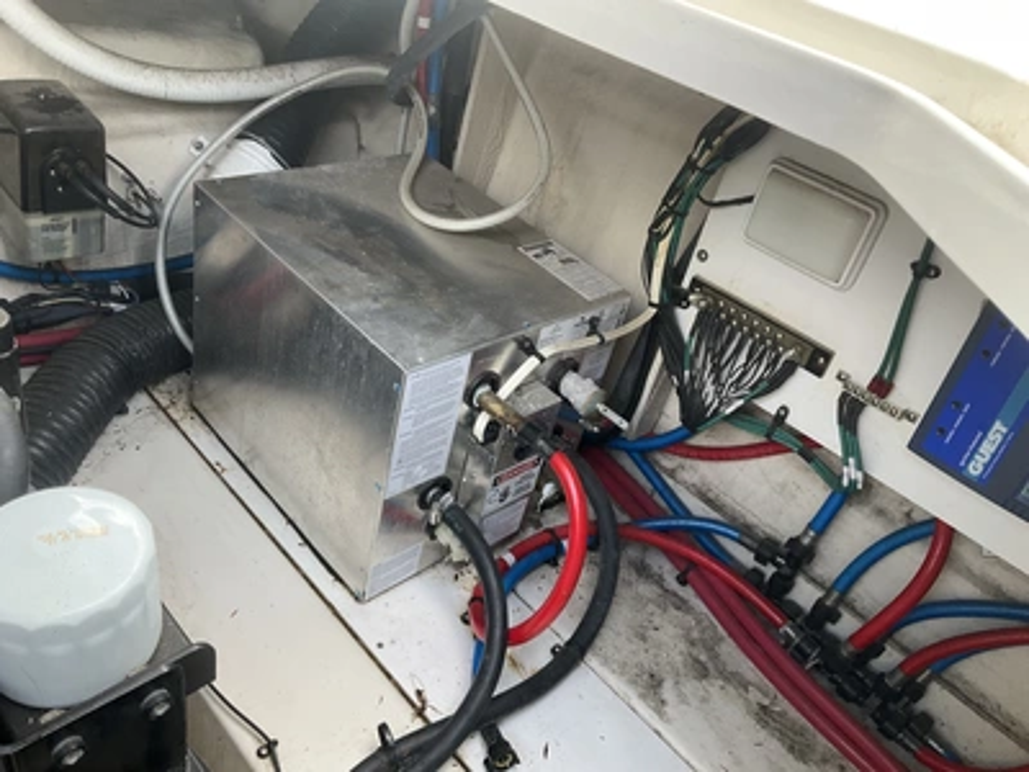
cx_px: 514
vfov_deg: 48.2
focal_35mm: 29
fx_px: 862
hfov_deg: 61.7
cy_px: 386
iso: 25
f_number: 1.8
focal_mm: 3
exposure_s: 1/122
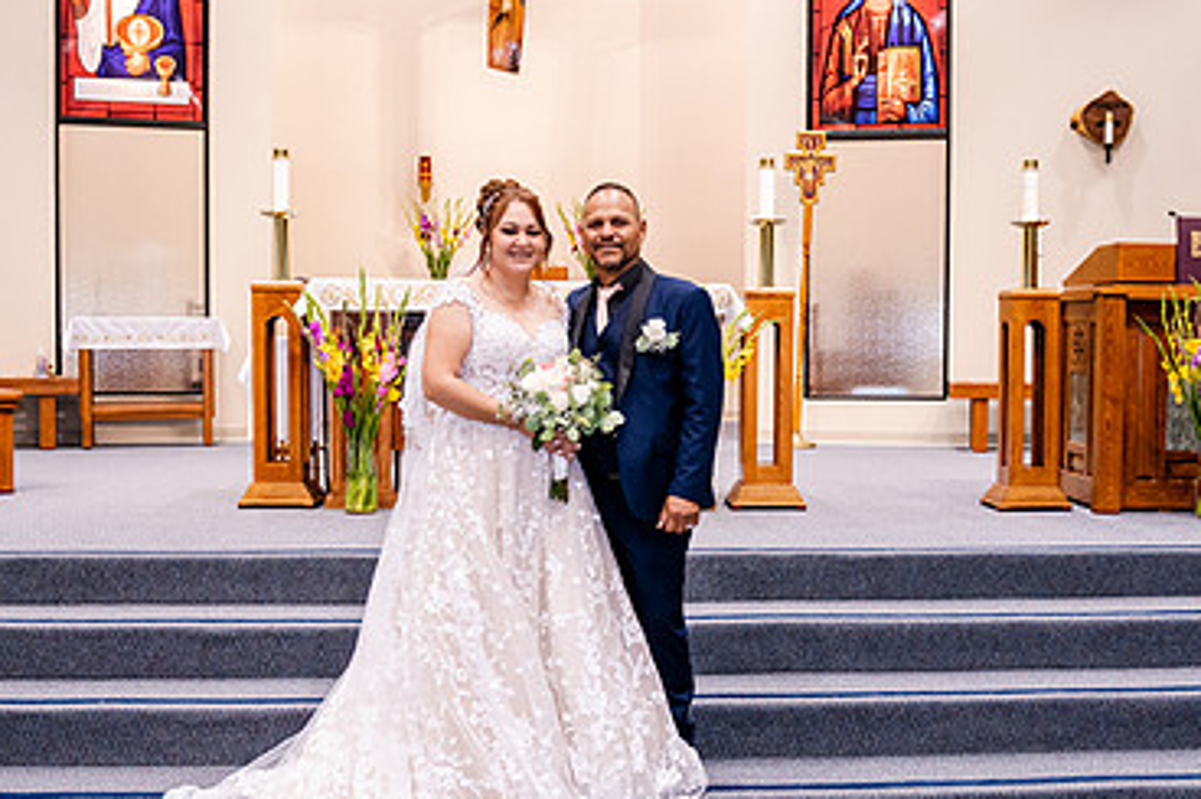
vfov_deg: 29.2
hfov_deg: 42.7
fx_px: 1534
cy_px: 435
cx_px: 662
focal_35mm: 46
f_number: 3.5
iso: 2000
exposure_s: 1/250
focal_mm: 28
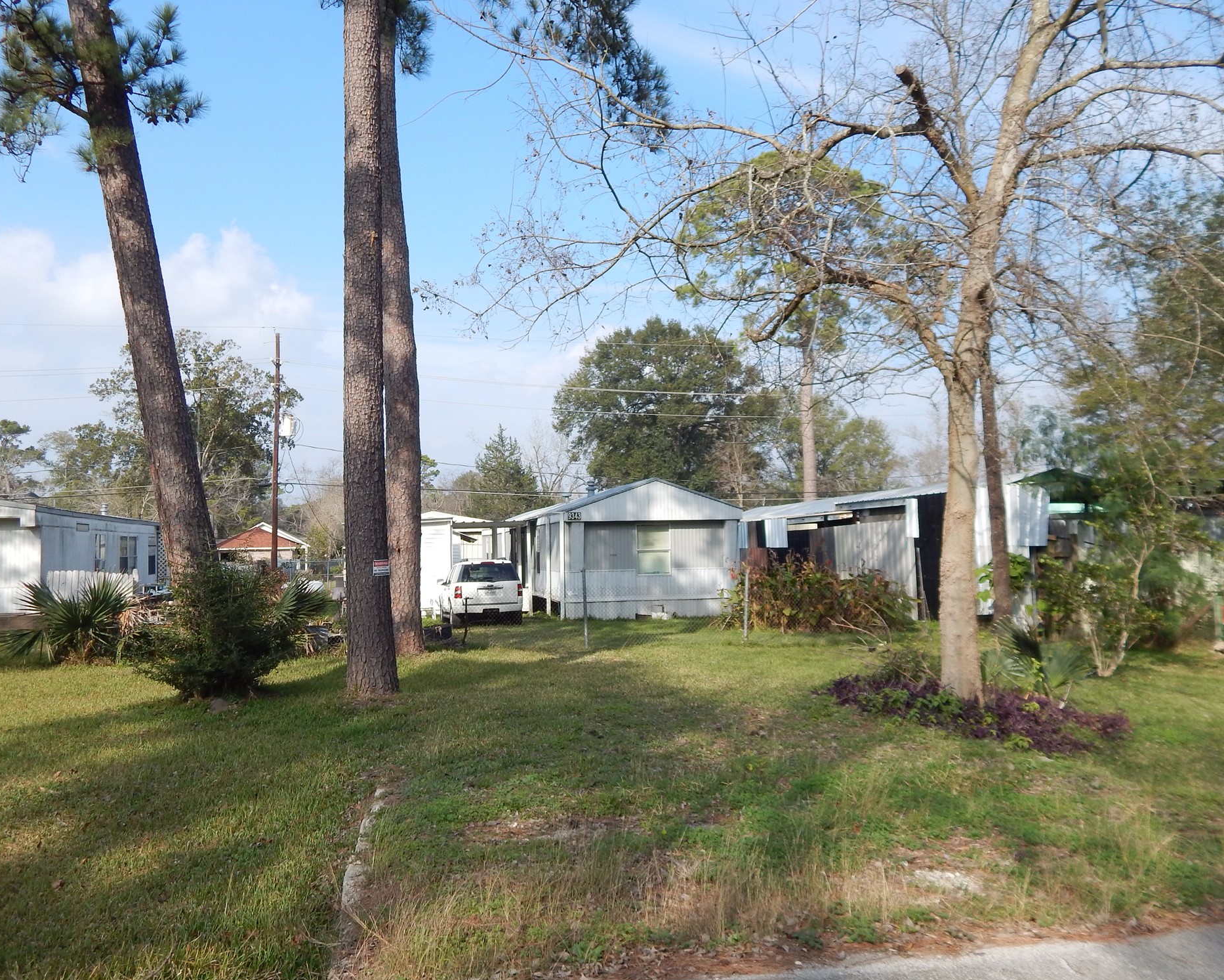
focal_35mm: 30
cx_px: 563
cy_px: 488
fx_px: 1087
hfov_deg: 58.7
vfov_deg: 48.5
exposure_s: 1/1250
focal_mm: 5.1
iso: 125
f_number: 3.2
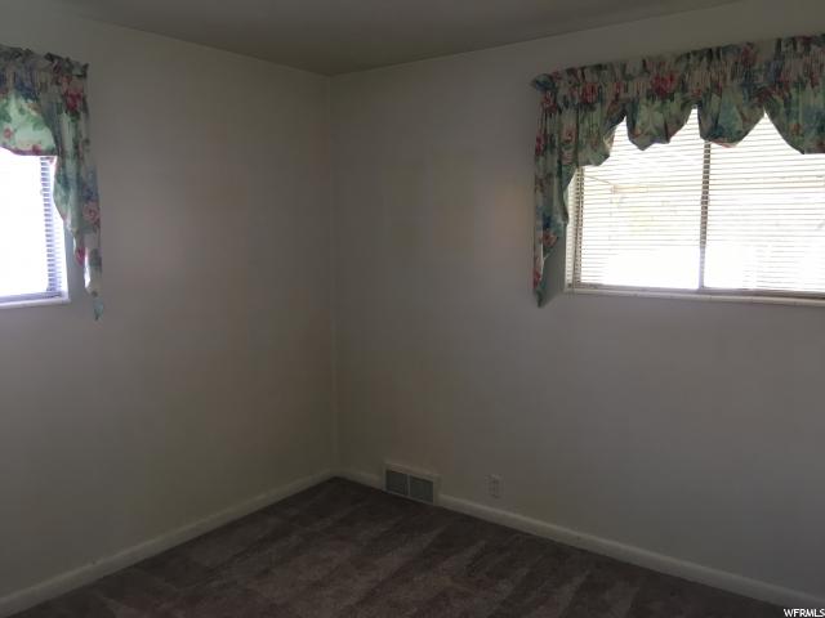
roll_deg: +0.0
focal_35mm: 29
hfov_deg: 61.7
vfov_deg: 48.2
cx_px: 412
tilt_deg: -7.7
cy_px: 309
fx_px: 691
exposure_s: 1/30
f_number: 2.2
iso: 25
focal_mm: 4.15
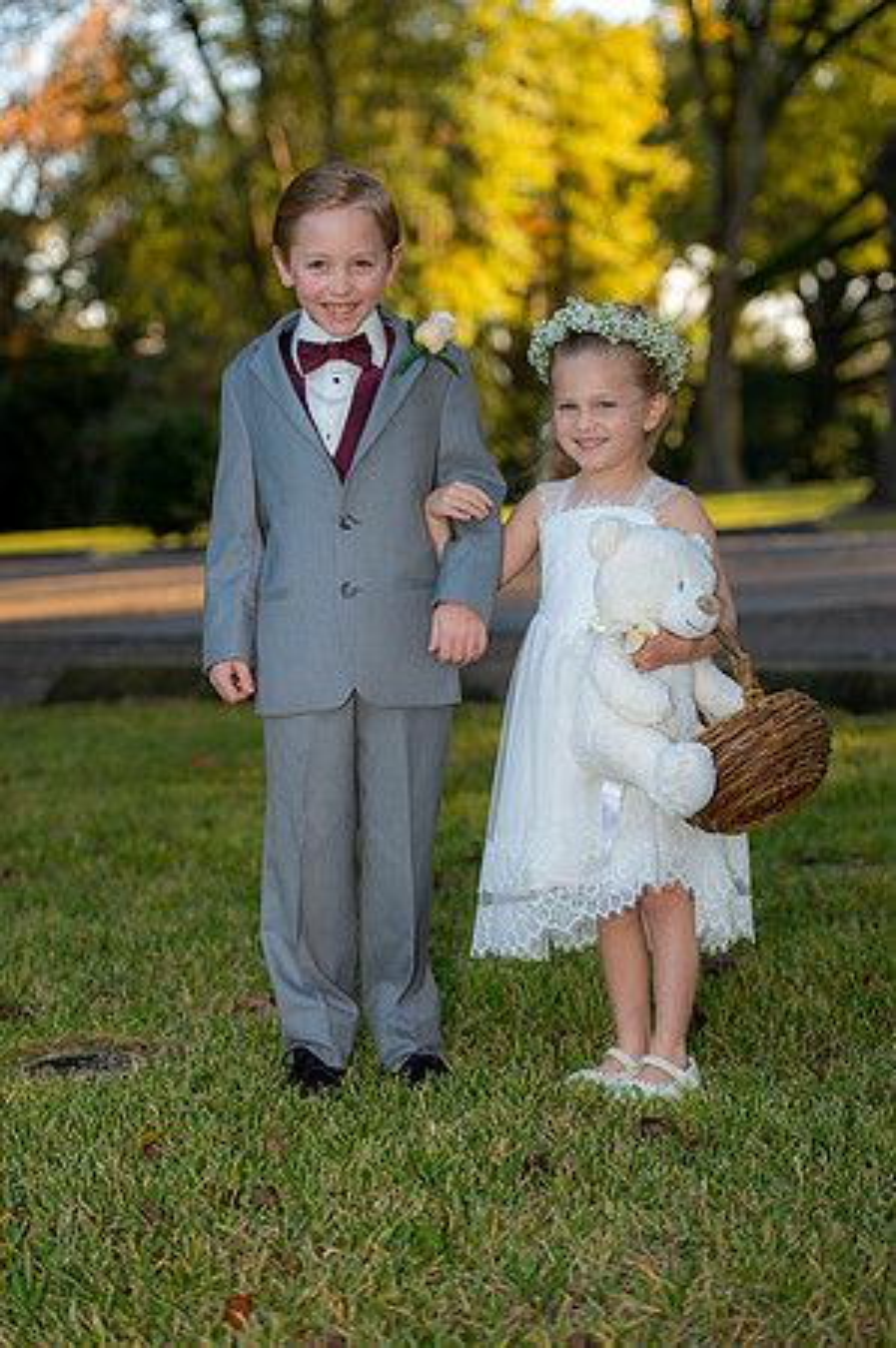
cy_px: 674
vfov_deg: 25.4
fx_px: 2993
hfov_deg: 17.0
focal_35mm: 80
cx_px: 448
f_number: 3.5
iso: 200
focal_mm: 80
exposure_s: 1/250
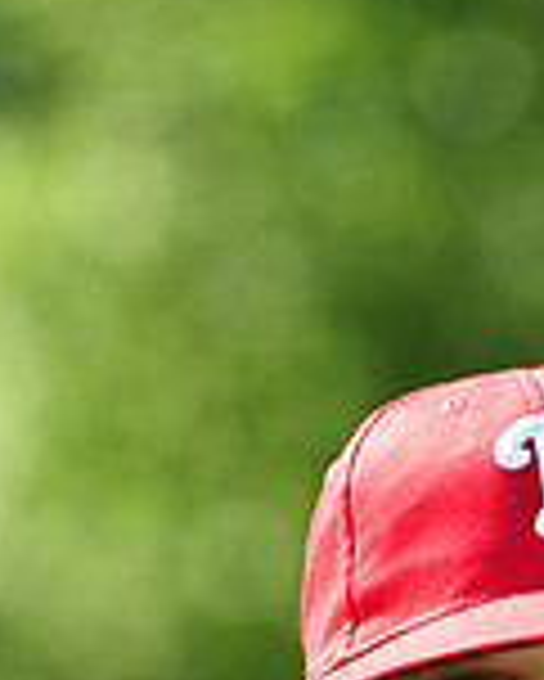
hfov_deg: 2.3
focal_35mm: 666
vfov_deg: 2.9
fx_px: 13390
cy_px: 1202
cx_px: 486
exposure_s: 1/400
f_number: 5
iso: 200
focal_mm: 185
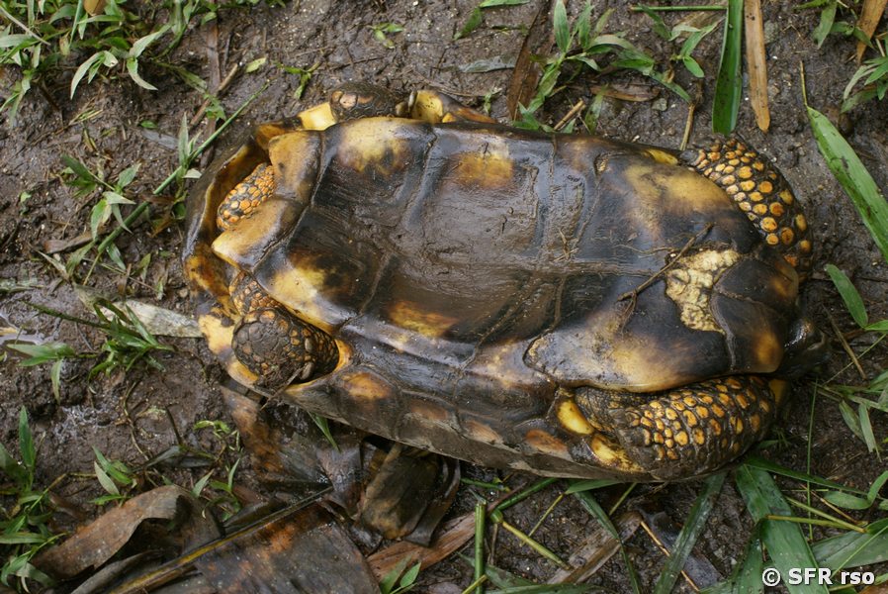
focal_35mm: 45
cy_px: 297
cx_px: 444
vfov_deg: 29.9
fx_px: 1111
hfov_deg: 43.6
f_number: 5.6
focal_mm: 30
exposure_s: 1/80
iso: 125
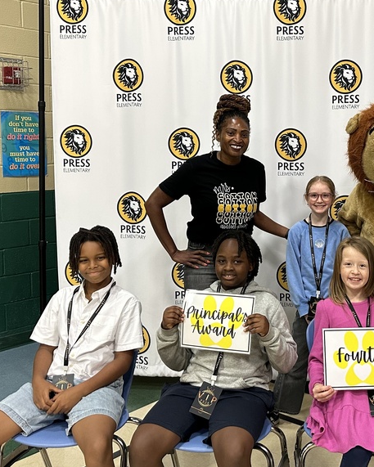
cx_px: 309
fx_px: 581
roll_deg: -0.2
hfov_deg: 34.4
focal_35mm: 42
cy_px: 191
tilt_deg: -3.4
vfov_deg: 43.6
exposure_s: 1/60
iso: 250
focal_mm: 6.86
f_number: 1.78
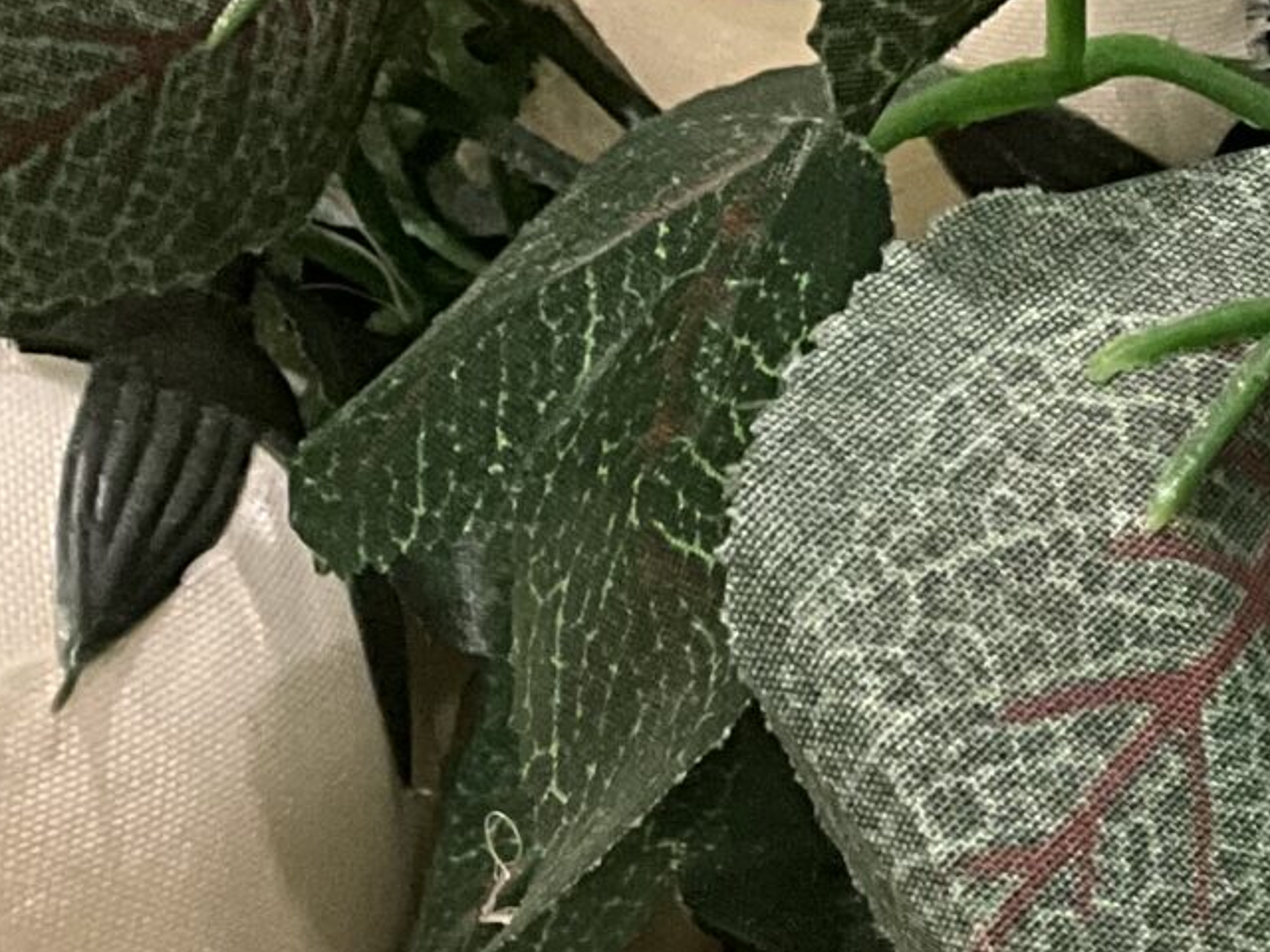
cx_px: 2449
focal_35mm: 116
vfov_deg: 11.9
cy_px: 1662
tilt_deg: -37.4
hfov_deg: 14.4
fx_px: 4256
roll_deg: -1.4
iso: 250
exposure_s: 1/60
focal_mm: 3
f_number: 1.8
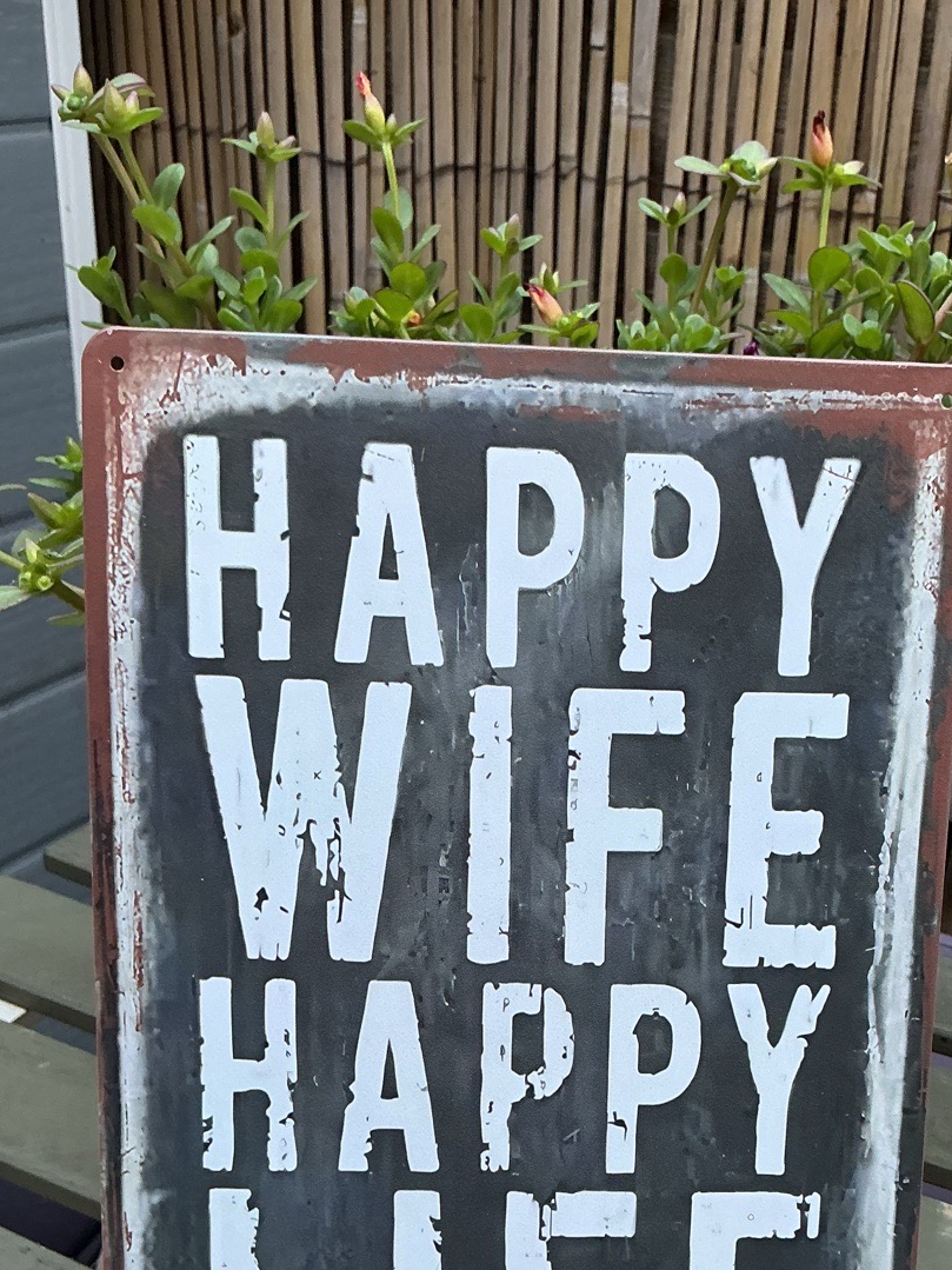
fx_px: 1577
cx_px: 628
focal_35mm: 43
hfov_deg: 33.3
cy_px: 924
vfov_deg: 42.7
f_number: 1.8
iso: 64
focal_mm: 3
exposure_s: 1/120
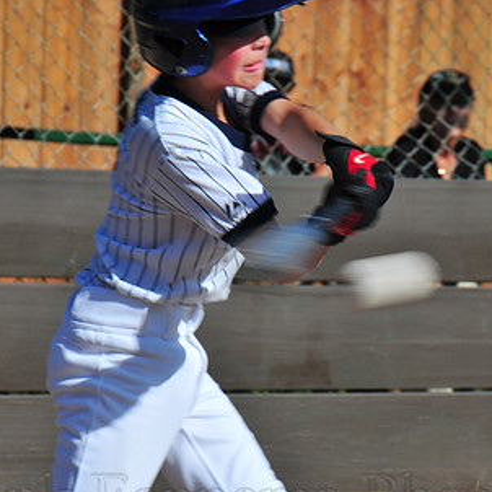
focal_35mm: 330
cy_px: 299
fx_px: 5304
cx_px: 277
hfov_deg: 5.3
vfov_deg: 5.3
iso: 200
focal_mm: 135
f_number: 11
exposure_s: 1/250
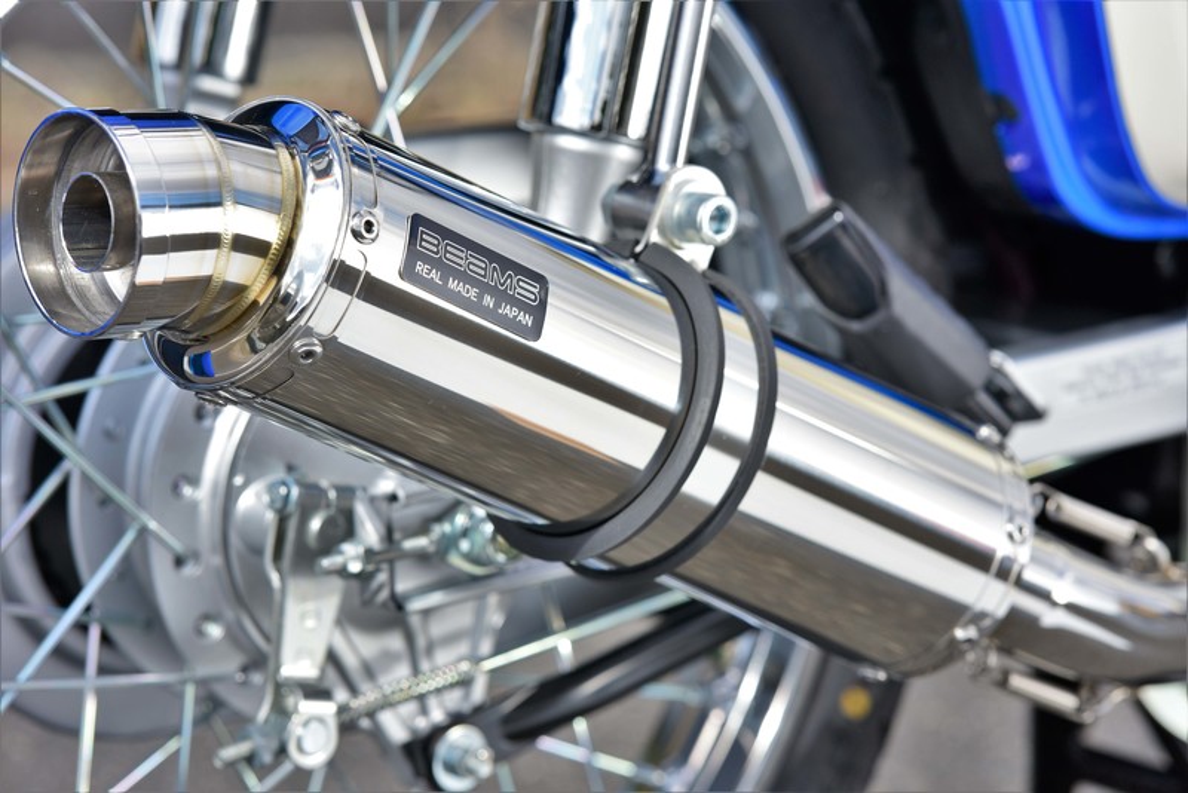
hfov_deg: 19.4
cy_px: 396
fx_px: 3466
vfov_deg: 13.1
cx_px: 594
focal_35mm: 105
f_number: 7.1
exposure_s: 1/500
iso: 250
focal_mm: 105
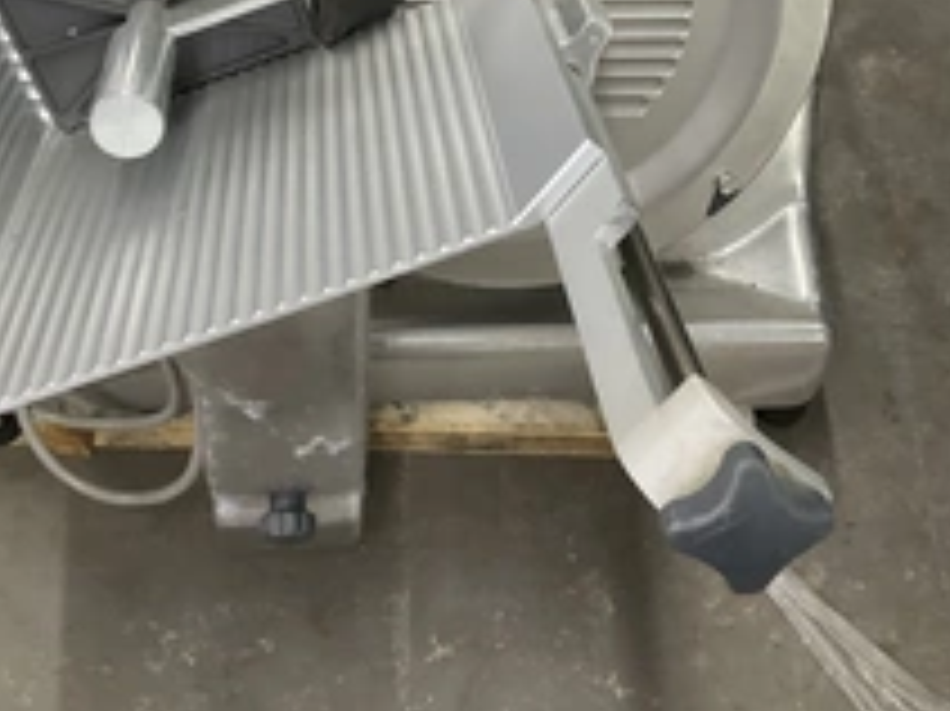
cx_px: 392
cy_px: 108
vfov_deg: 25.9
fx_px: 1509
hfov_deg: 34.9
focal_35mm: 55
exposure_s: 1/60
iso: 125
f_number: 1.8
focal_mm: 3
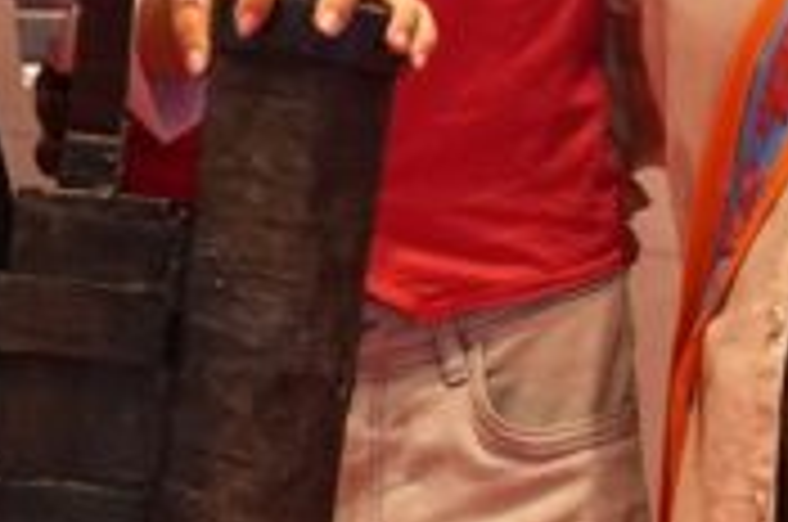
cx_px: 108
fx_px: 4741
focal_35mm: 217
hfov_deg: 9.5
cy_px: -137
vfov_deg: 6.3
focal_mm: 37
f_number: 2.8
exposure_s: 1/250
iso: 4000
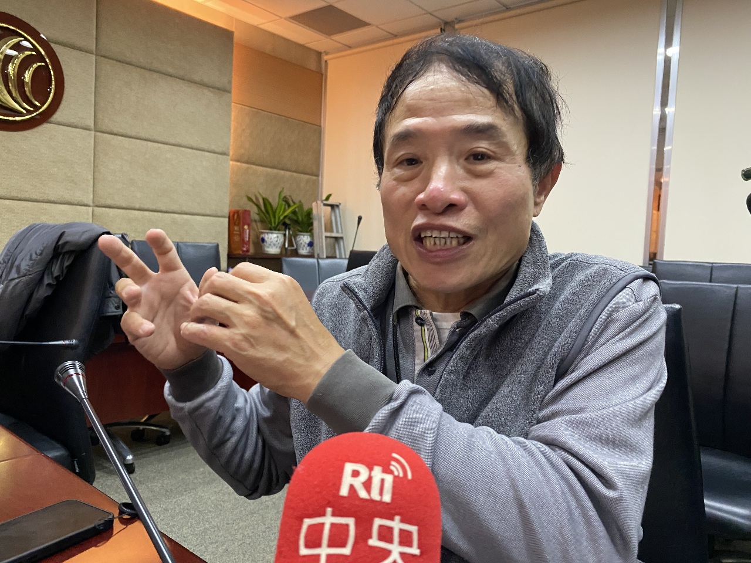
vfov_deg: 53.1
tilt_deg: -2.6
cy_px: 282
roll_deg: -1.9
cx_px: 376
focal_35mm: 26
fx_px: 564
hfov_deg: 67.3
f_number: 1.8
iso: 500
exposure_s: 1/60
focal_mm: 4.25
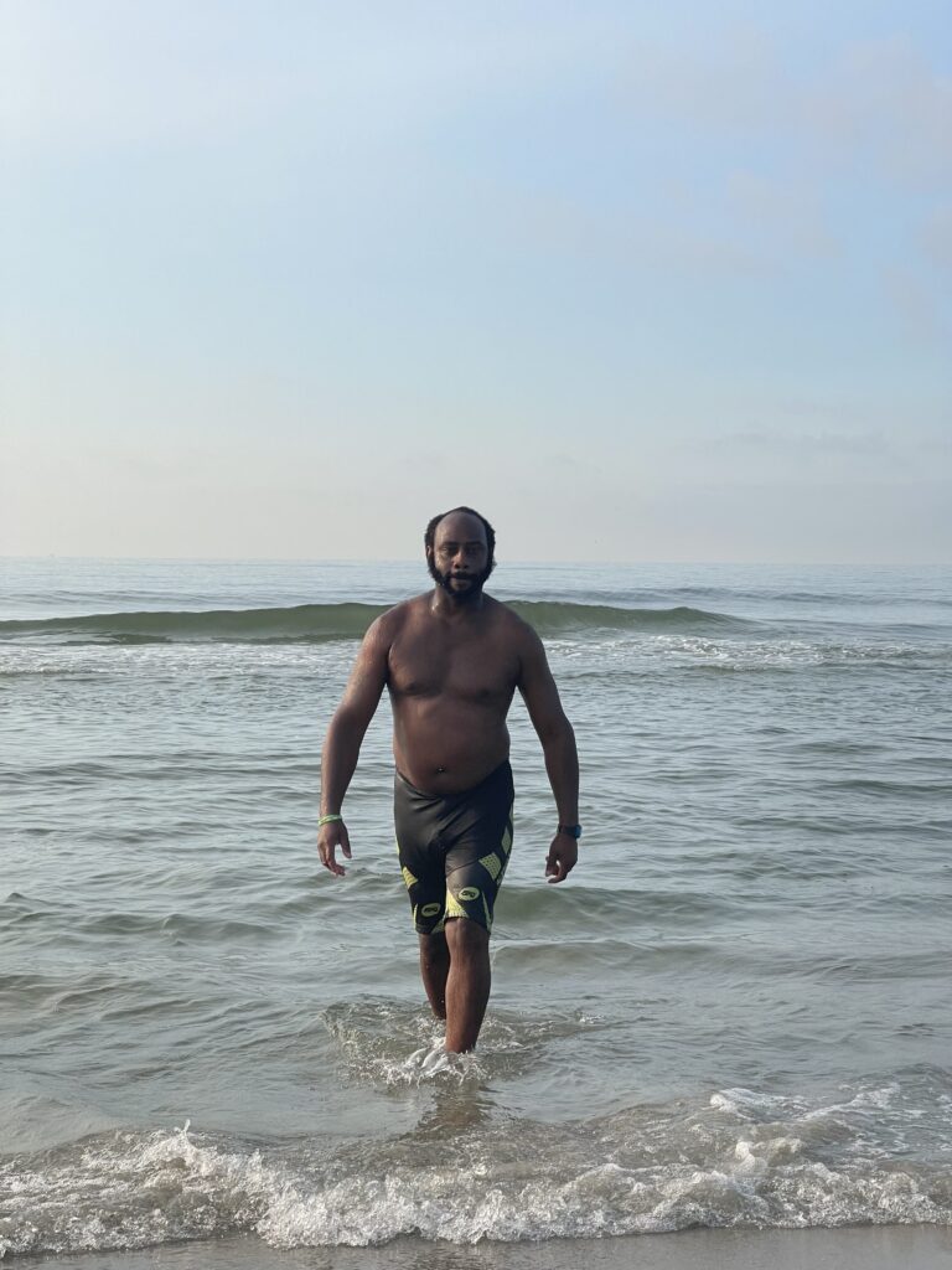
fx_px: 2347
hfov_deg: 22.9
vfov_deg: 30.3
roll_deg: -2.3
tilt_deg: -0.9
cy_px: 635
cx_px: 476
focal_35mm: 64
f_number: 2.2
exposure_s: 1/1155
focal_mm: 7.5
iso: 20
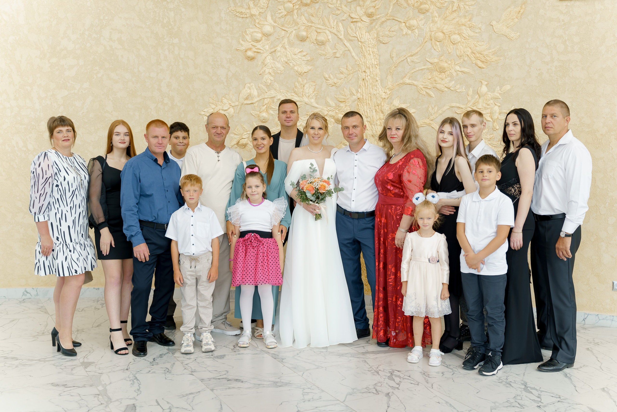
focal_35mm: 38
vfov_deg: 35.3
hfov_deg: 51.0
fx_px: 647
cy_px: 206
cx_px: 331
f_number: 2
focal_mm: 35
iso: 160
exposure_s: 1/320
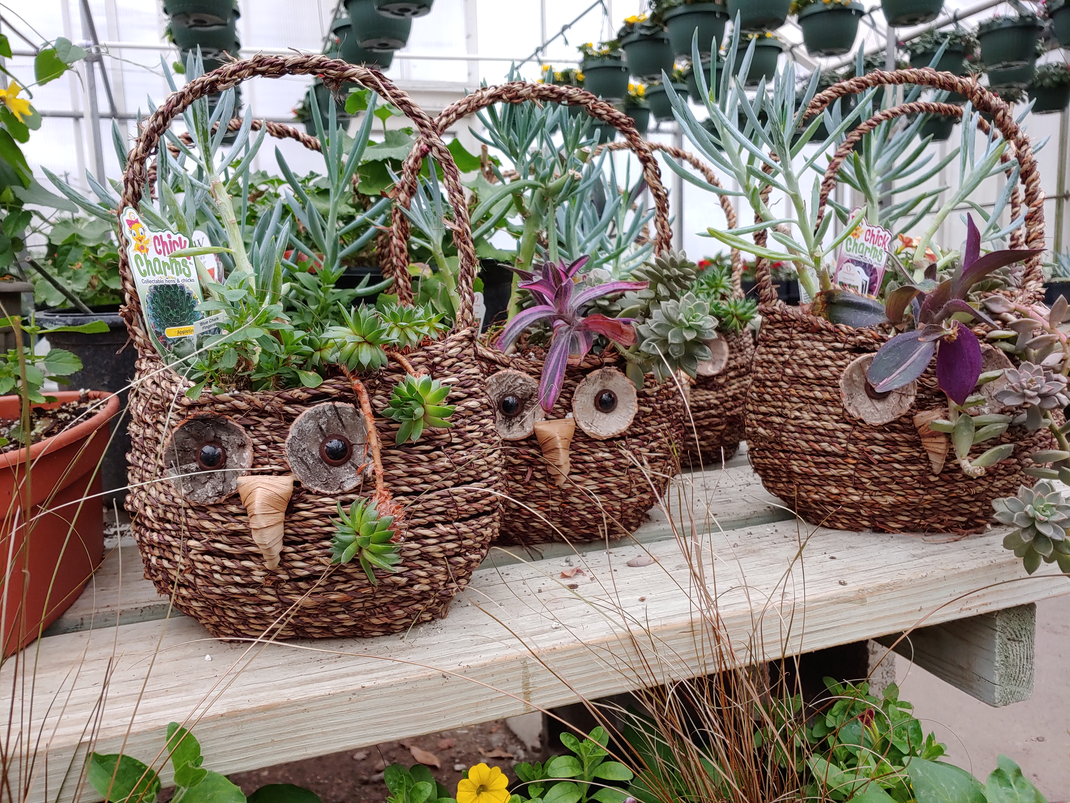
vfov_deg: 54.9
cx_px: 535
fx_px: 773
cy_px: 402
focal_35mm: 25
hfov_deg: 69.4
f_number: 1.5
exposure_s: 1/120
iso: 100
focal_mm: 4.23
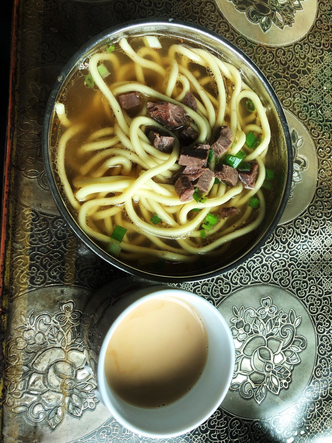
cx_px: 166
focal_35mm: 28
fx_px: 359
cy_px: 222
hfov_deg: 49.7
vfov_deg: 63.5
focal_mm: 4
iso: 50
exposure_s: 1/120
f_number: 1.8
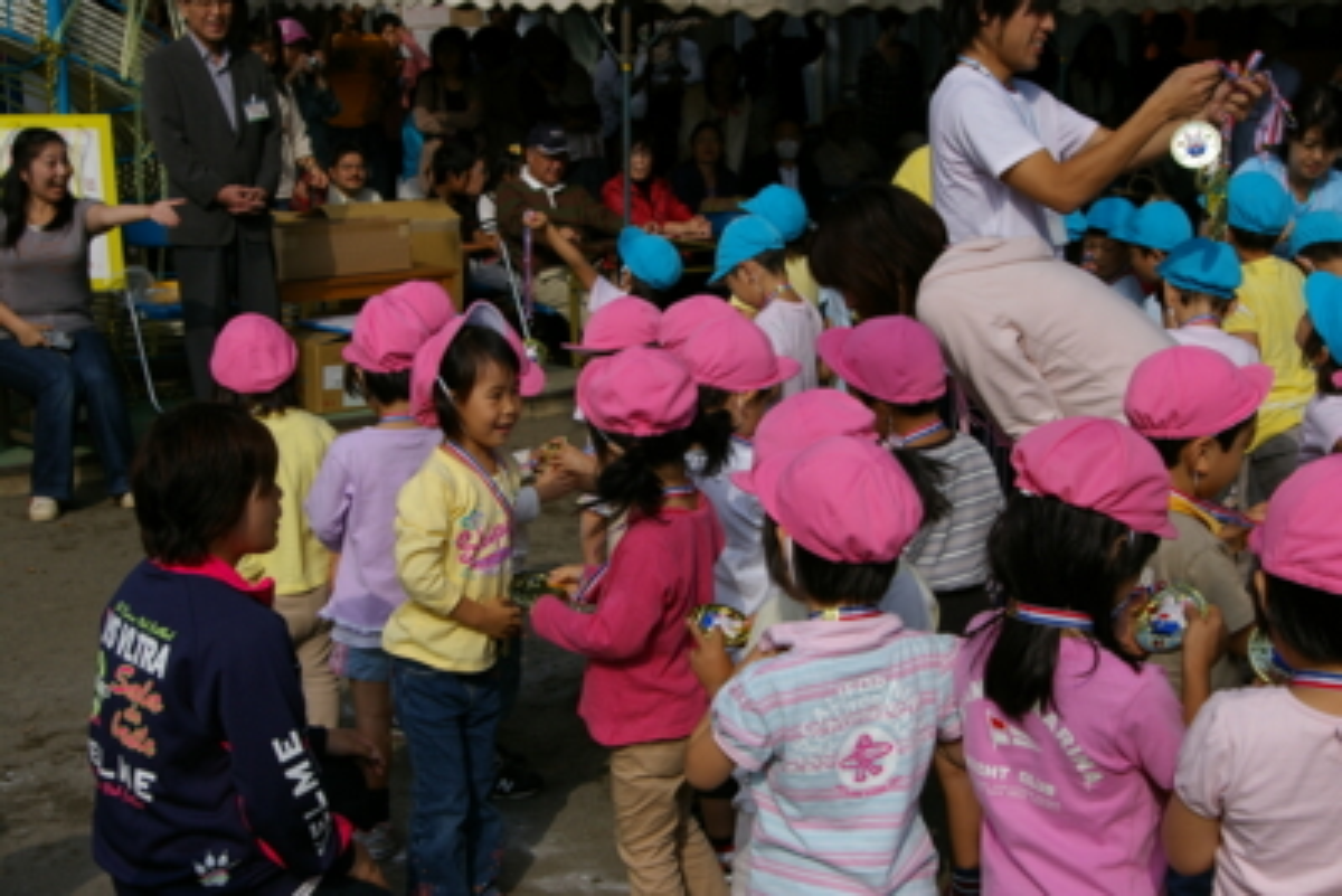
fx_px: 1958
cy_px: 448
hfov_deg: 37.8
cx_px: 671
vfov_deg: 25.8
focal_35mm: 52
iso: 200
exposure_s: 1/350
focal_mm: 35
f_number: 9.5
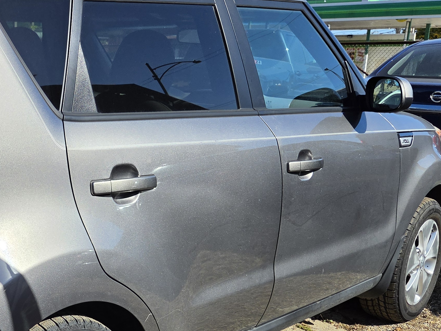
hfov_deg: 33.6
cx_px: 43
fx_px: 688
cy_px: 256
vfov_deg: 26.6
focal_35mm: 54
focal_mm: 5.4
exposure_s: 1/7887
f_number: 1.8
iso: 64
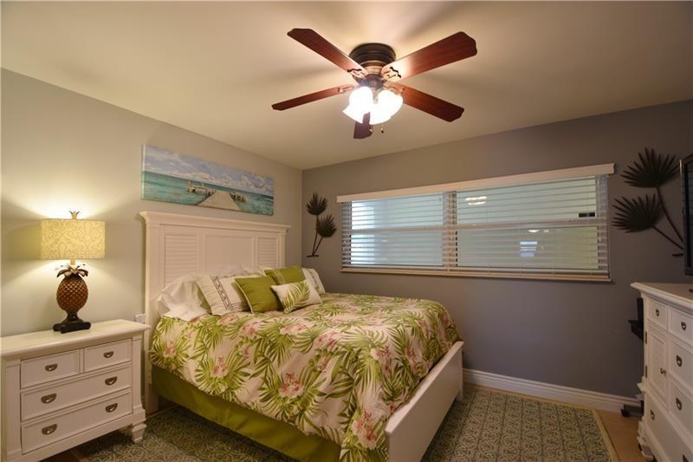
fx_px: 289
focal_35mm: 15
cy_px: 231
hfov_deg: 100.4
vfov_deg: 77.3
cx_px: 346
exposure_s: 1/20
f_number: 3.5
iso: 200
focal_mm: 10
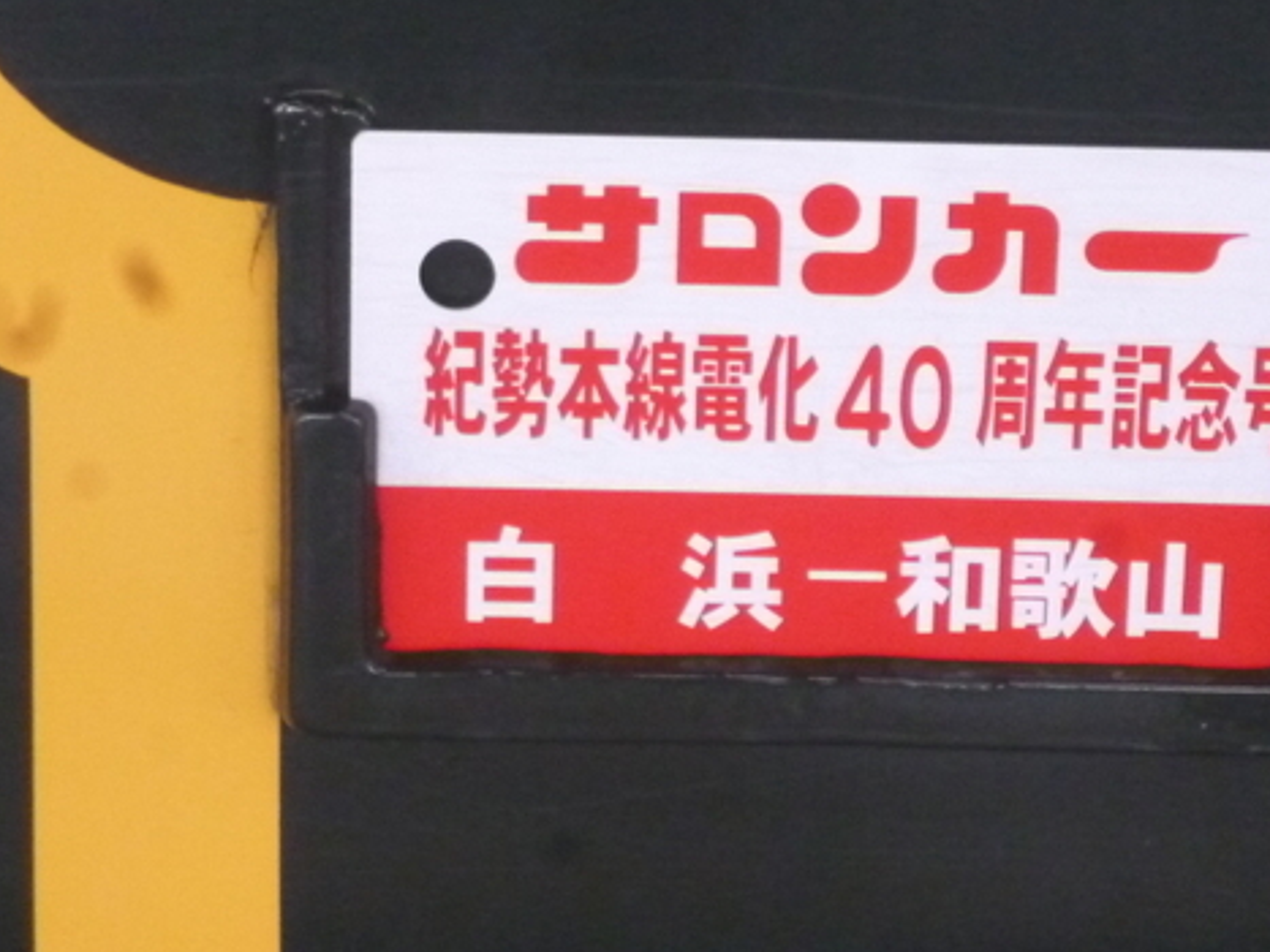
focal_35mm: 168
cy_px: 484
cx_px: 772
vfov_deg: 8.8
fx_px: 6162
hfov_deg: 11.8
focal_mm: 17.5
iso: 800
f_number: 6.2
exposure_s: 1/40
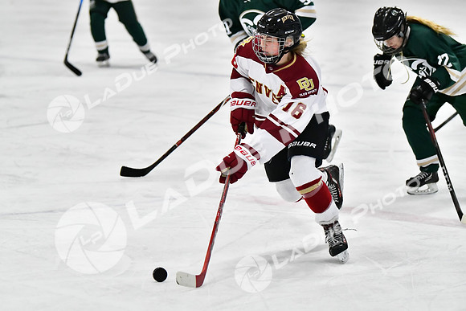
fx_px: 2428
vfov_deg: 7.3
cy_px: 156
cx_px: 233
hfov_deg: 11.0
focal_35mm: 188
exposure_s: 1/1250
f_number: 2.8
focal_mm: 125
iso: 8000
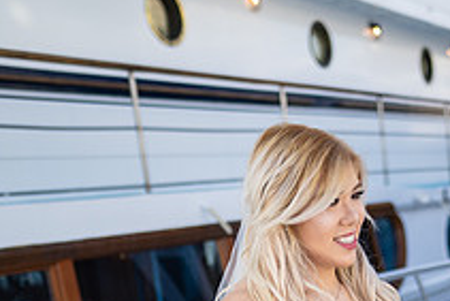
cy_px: 402
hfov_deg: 27.8
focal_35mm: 66
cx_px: 497
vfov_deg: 19.0
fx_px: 826
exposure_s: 1/4000
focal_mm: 24
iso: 160
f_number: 1.4
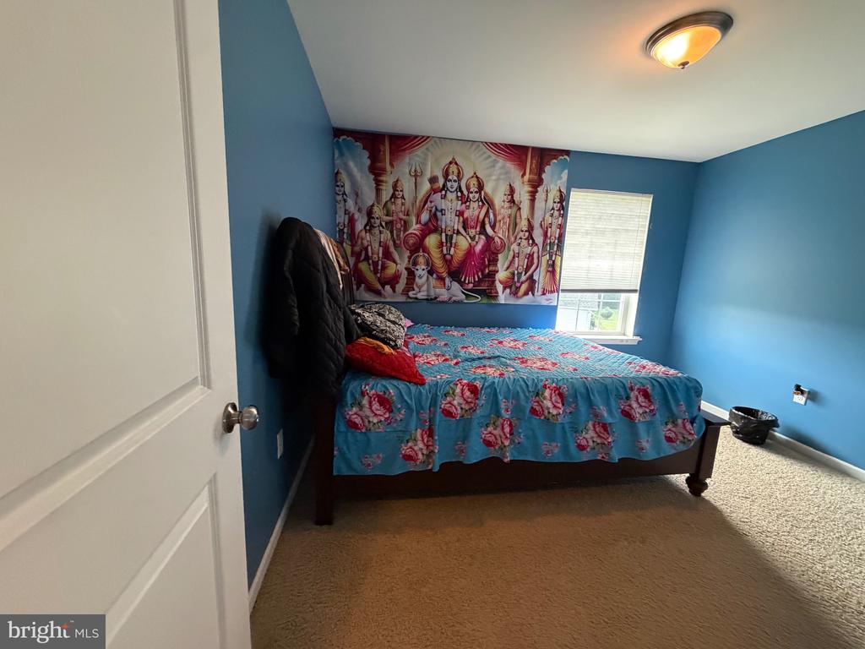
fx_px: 350
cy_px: 324
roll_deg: -2.6
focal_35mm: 14
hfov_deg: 102.1
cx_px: 432
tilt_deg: -10.5
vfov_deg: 85.7
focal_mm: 2.22
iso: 640
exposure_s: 1/60
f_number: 2.2
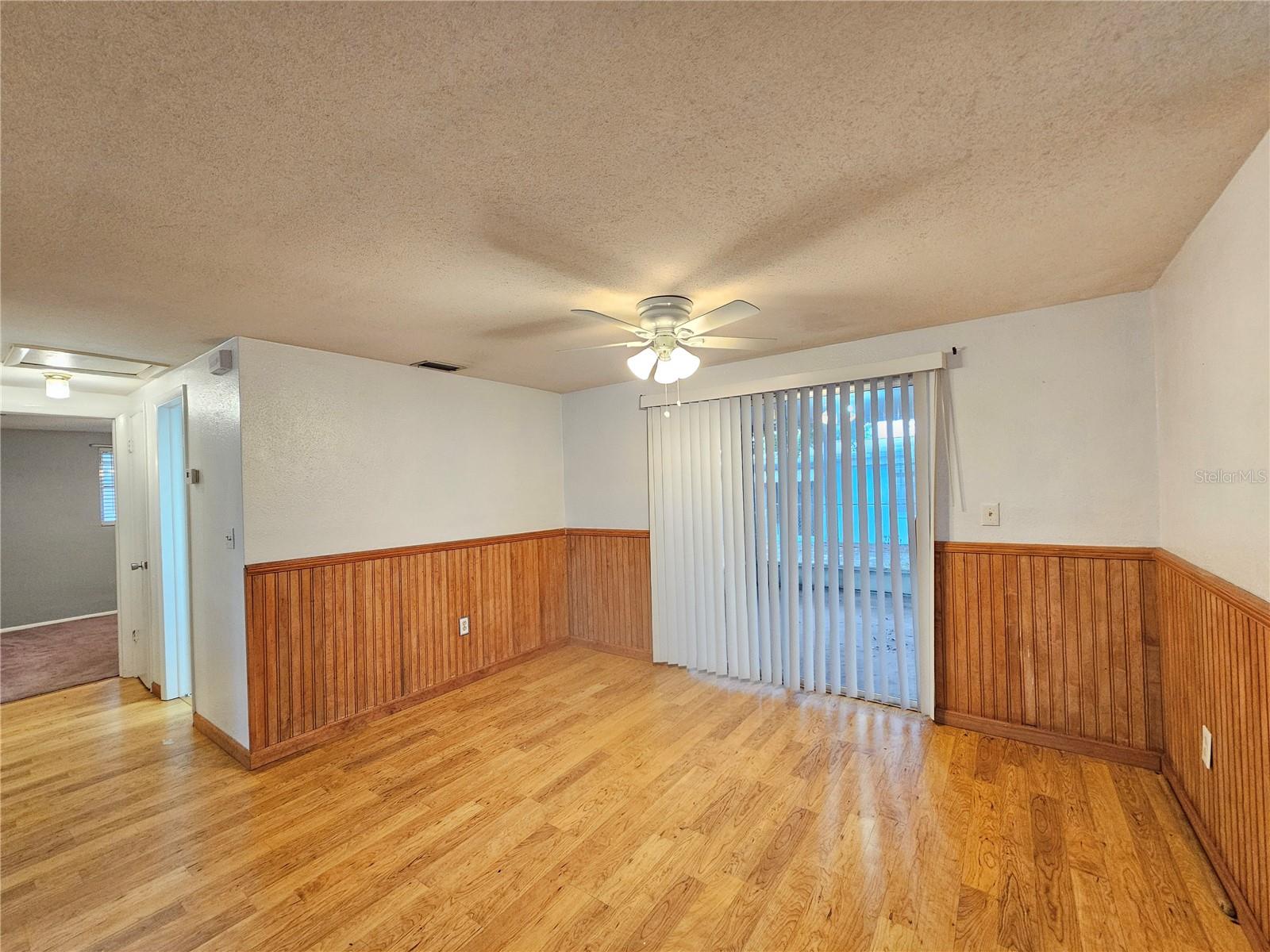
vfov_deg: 89.9
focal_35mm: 13
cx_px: 635
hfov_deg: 106.2
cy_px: 476
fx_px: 477
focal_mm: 2.2
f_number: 2.2
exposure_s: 1/40
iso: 400
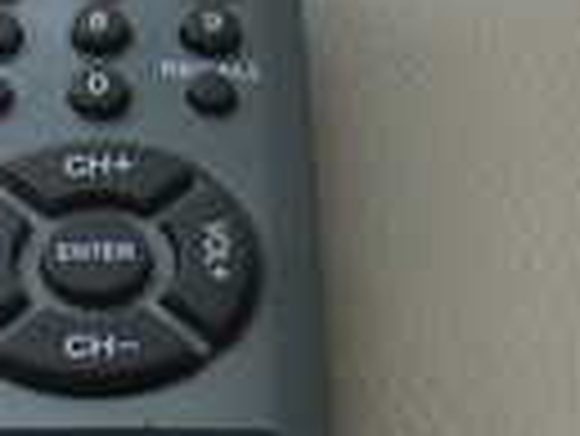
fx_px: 2046
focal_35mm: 122
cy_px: 490
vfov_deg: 12.0
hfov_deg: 16.0
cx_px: 76
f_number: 2.8
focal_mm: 5.8
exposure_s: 1/30
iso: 104
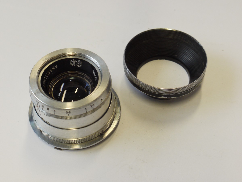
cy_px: 91
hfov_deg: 32.2
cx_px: 121
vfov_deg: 24.4
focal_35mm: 60
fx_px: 419
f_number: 8
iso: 800
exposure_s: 1/60
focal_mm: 30
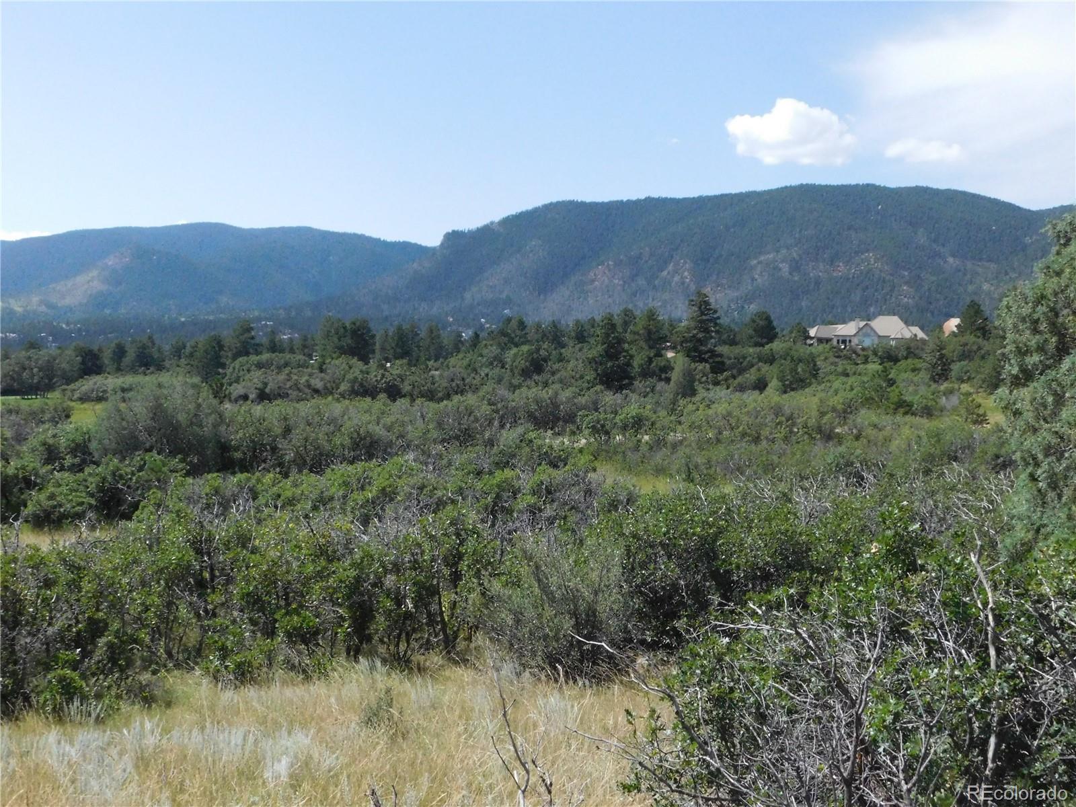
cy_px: 404
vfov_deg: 36.0
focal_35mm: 40
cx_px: 538
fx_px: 1243
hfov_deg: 46.8
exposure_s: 1/1500
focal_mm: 7.1
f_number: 7.2
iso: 800
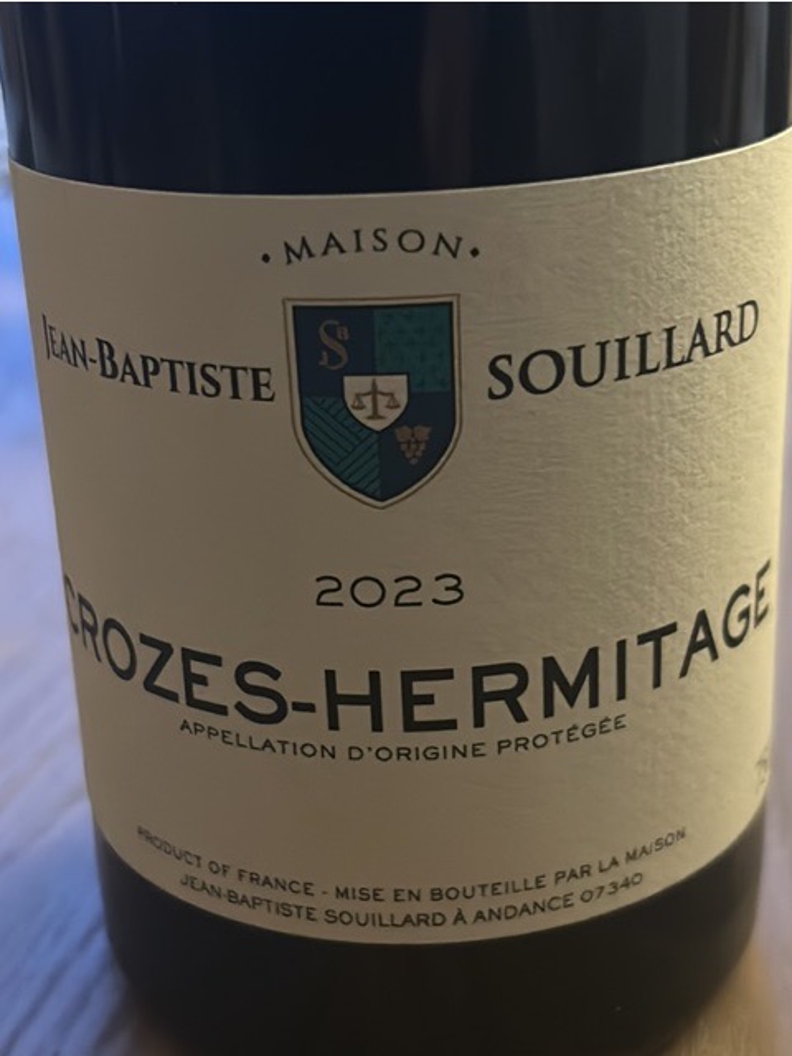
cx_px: 396
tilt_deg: -22.2
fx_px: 824
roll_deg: +3.3
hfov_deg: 51.4
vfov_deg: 65.3
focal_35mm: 27
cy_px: 528
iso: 1250
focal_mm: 5.7
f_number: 1.5
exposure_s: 1/50
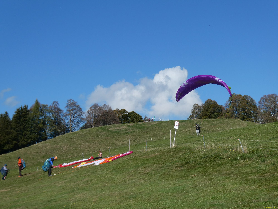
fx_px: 594
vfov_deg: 19.9
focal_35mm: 74
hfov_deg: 26.3
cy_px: 104
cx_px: 139
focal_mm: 13.2
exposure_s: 1/800
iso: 80
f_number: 4.6
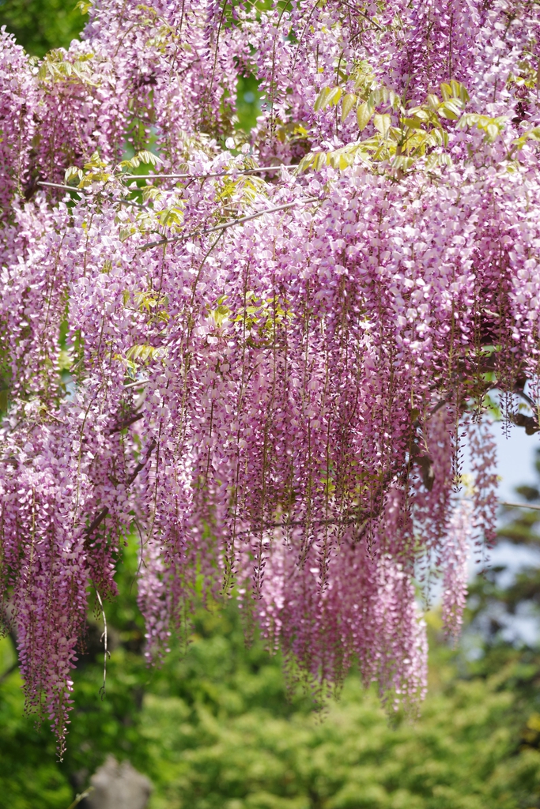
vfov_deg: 12.7
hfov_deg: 8.5
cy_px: 404
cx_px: 270
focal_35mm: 162
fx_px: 3643
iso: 100
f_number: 5
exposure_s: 1/320
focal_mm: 108
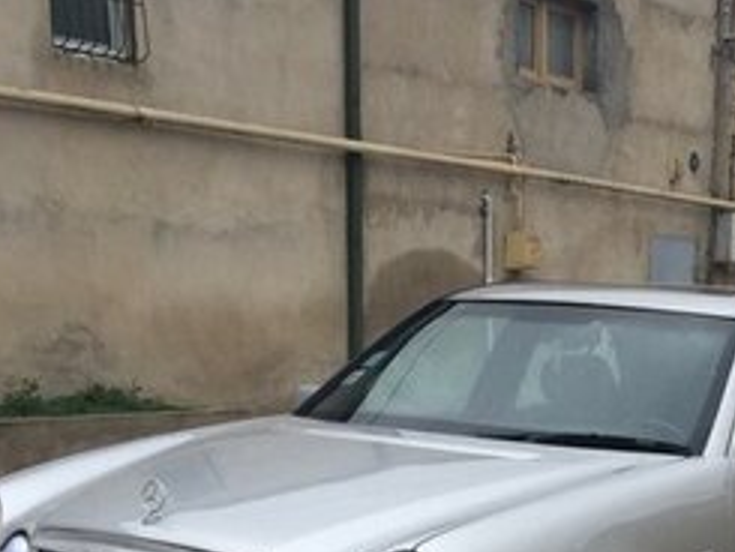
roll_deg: -0.4
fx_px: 1657
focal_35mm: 78
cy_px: 734
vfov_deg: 17.6
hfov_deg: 24.5
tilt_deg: -13.9
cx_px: 618
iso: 64
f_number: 2.2
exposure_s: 1/100
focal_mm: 4.15
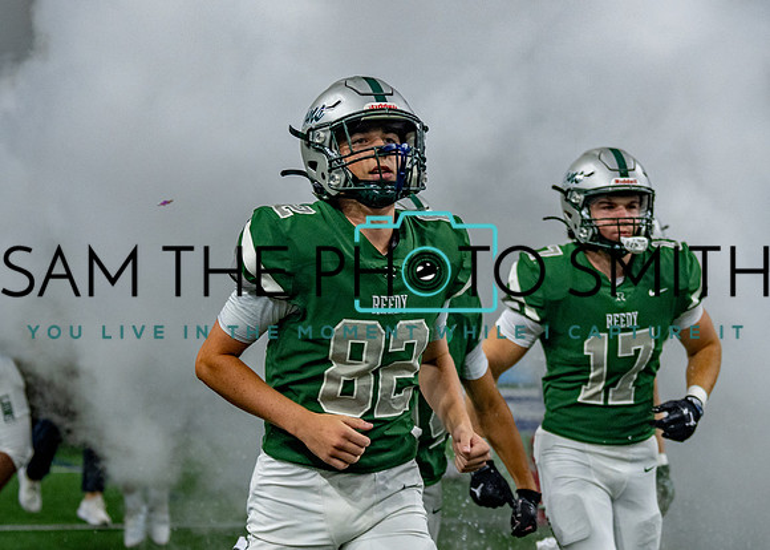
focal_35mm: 115
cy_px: 315
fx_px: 2505
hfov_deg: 17.5
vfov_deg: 12.5
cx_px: 395
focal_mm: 70
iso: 1600
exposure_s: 1/1250
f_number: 2.8
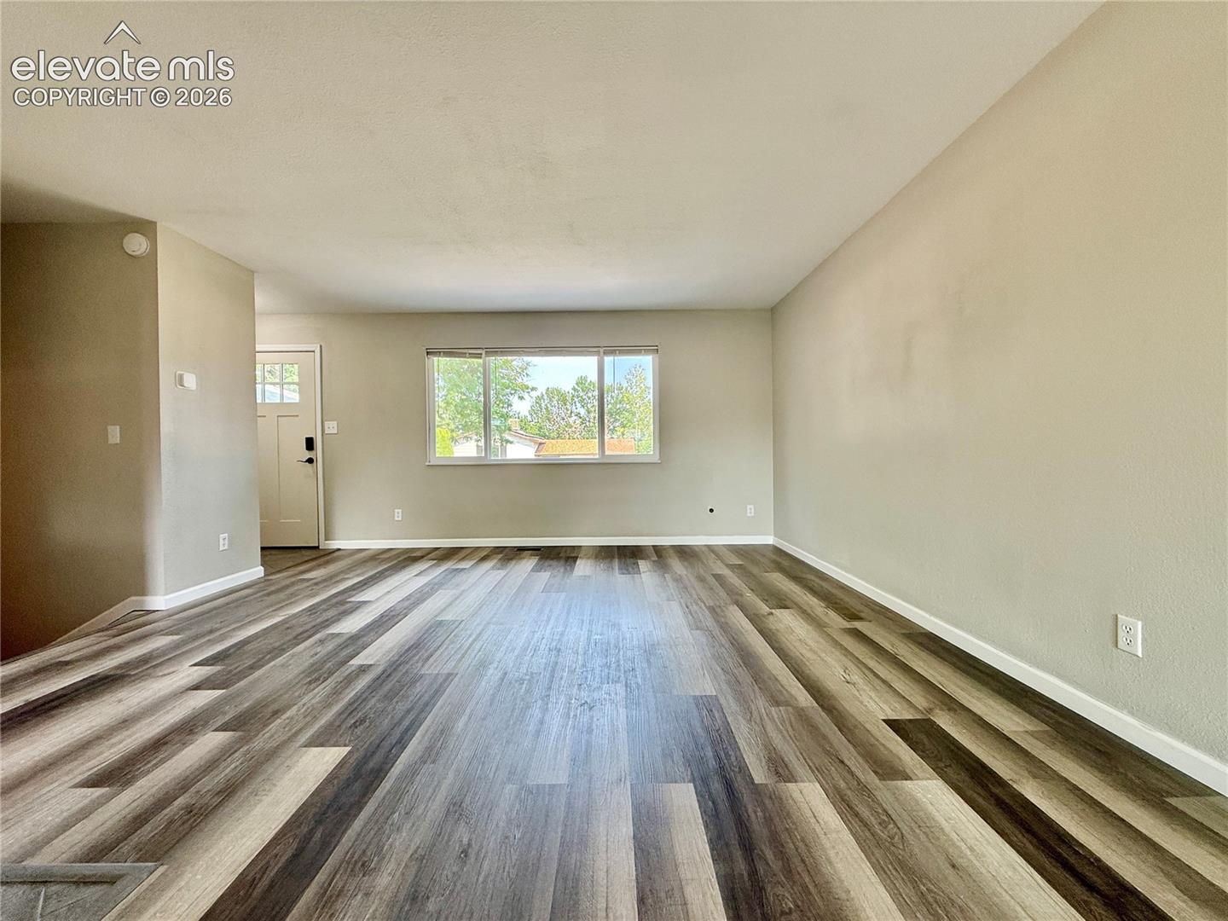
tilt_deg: +0.6
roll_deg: +0.6
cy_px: 460
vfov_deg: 85.7
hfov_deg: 102.1
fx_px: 497
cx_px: 614
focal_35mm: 14
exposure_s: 1/120
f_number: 2.2
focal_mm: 2.22
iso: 80
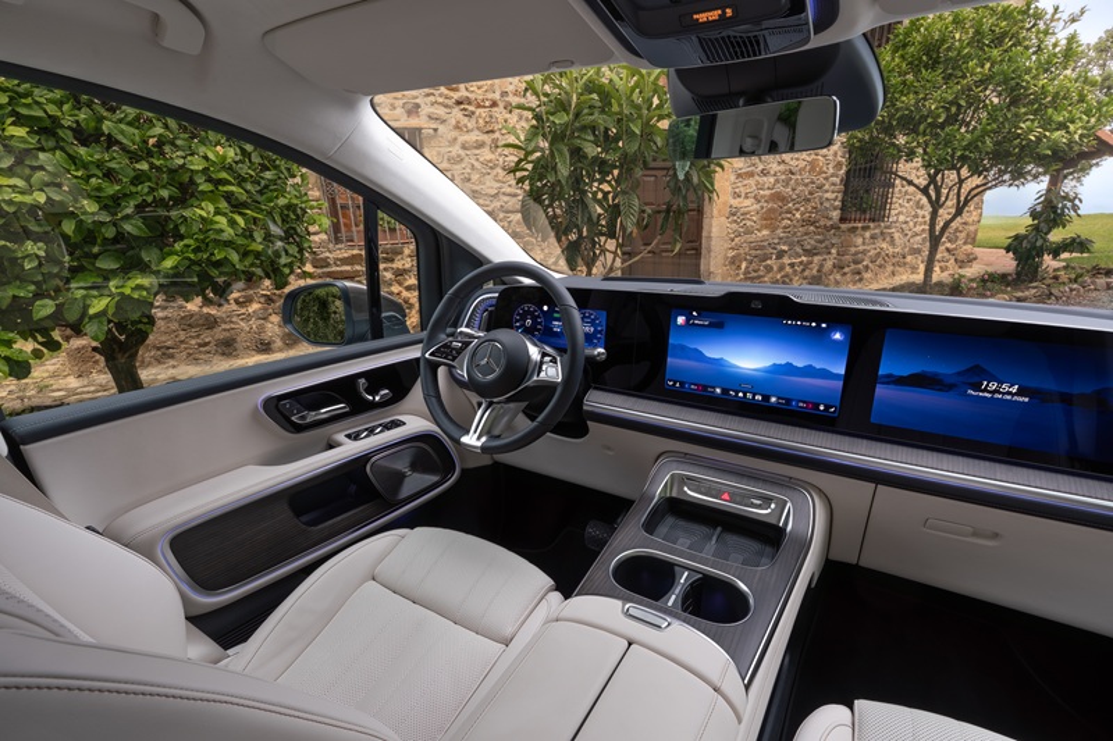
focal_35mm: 16
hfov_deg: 96.7
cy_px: 370
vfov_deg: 73.7
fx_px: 495
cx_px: 556
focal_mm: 16
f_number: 10
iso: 100
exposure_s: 1/40
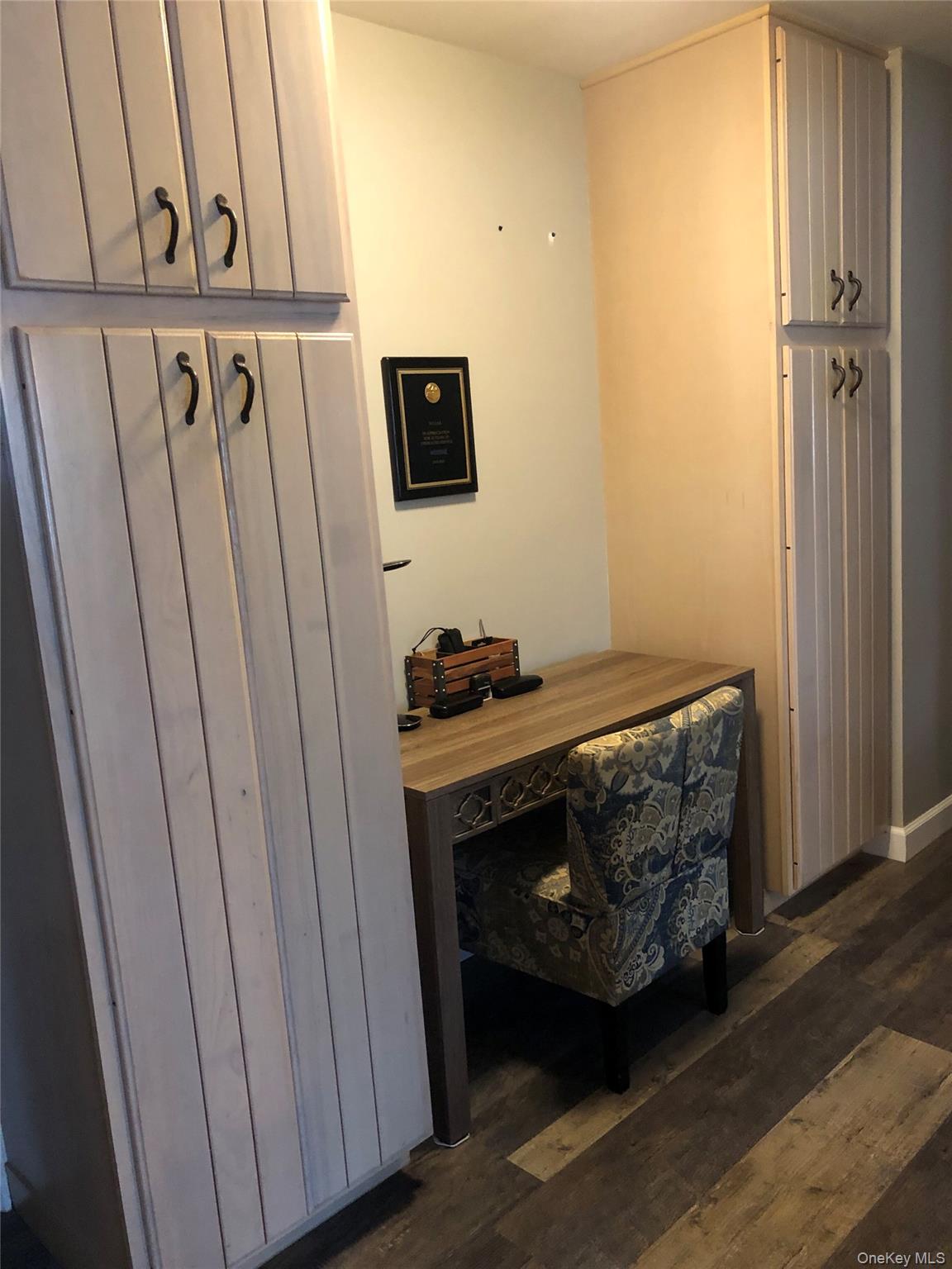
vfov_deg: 63.4
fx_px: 1027
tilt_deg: -10.6
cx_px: 476
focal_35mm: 28
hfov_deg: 49.7
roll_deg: +2.4
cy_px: 634
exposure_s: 1/7
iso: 100
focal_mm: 3.99
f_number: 1.8
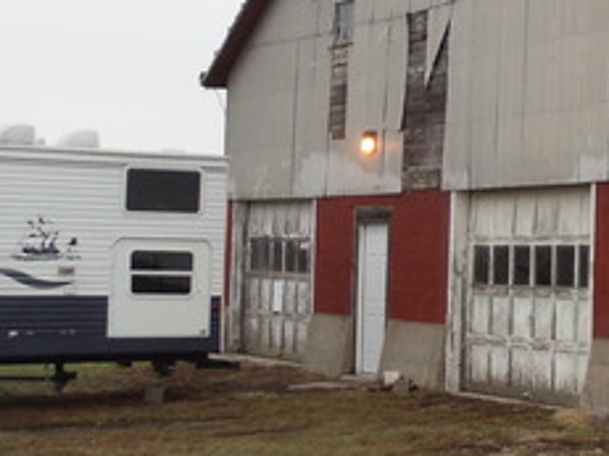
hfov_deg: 15.4
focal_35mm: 122
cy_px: 103
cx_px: 780
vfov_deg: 12.1
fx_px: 2145
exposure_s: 1/160
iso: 100
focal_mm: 6
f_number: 3.5
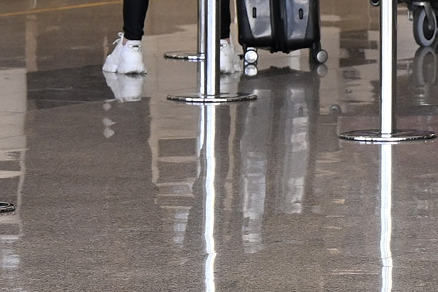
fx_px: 4939
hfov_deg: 5.0
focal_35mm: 406
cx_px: 599
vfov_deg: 3.3
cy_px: -502
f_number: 4.5
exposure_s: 1/320
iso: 640
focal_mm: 70
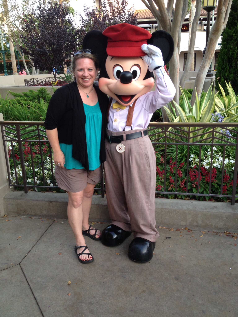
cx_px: 119
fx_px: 321
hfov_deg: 40.7
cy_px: 158
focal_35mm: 35
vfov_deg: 52.6
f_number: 2.4
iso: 64
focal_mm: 4.28
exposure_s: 1/40
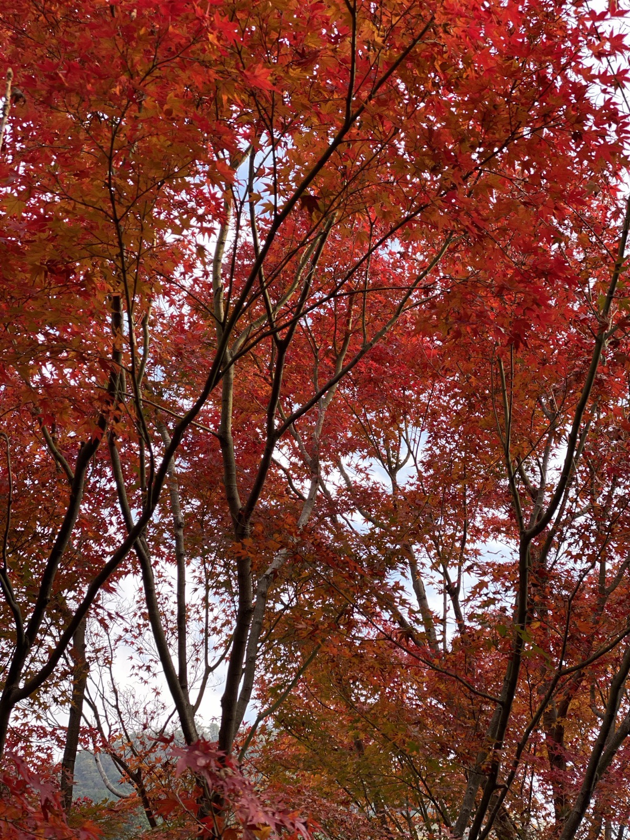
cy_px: 420
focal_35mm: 52
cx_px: 315
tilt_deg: +29.8
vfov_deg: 36.8
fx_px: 1262
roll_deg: -0.1
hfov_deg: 28.0
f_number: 2
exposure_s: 1/159
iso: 20
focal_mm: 6
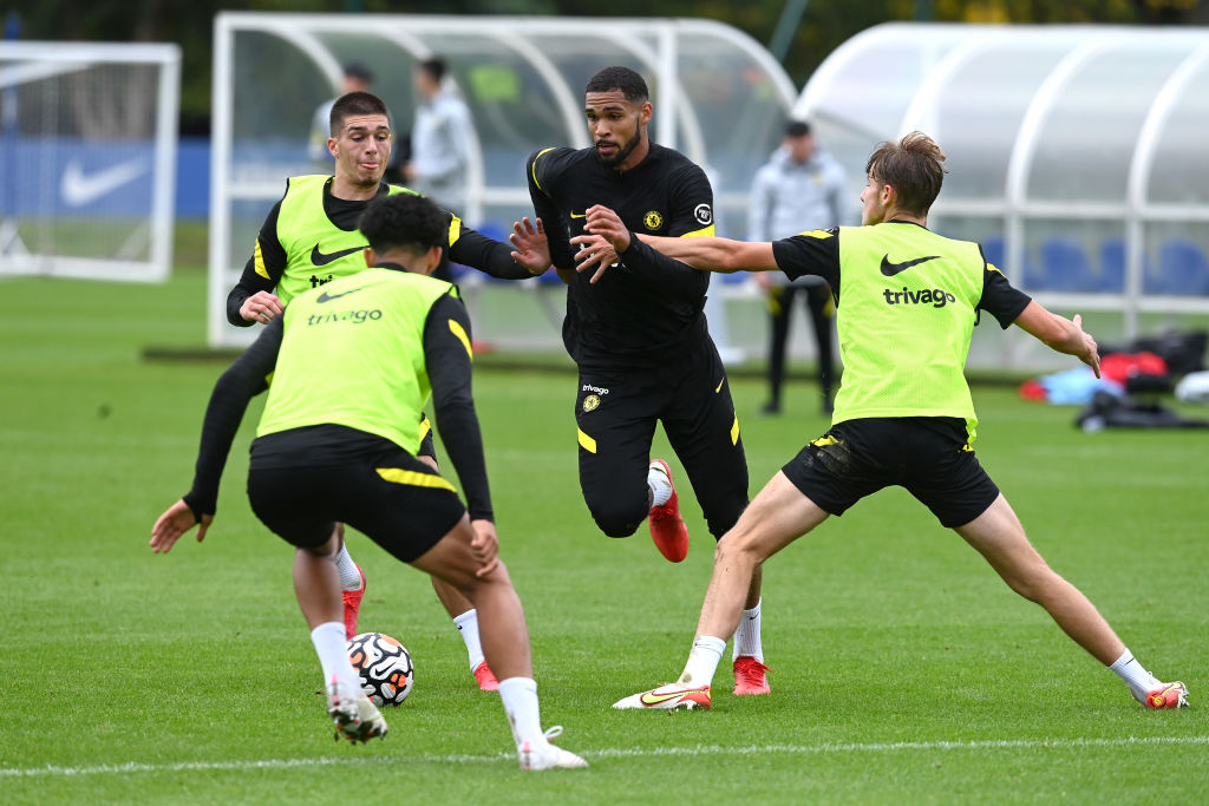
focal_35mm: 400
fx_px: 13434
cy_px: 403
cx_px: 604
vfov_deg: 3.4
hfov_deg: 5.2
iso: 1000
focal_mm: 400
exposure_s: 1/2000
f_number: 5
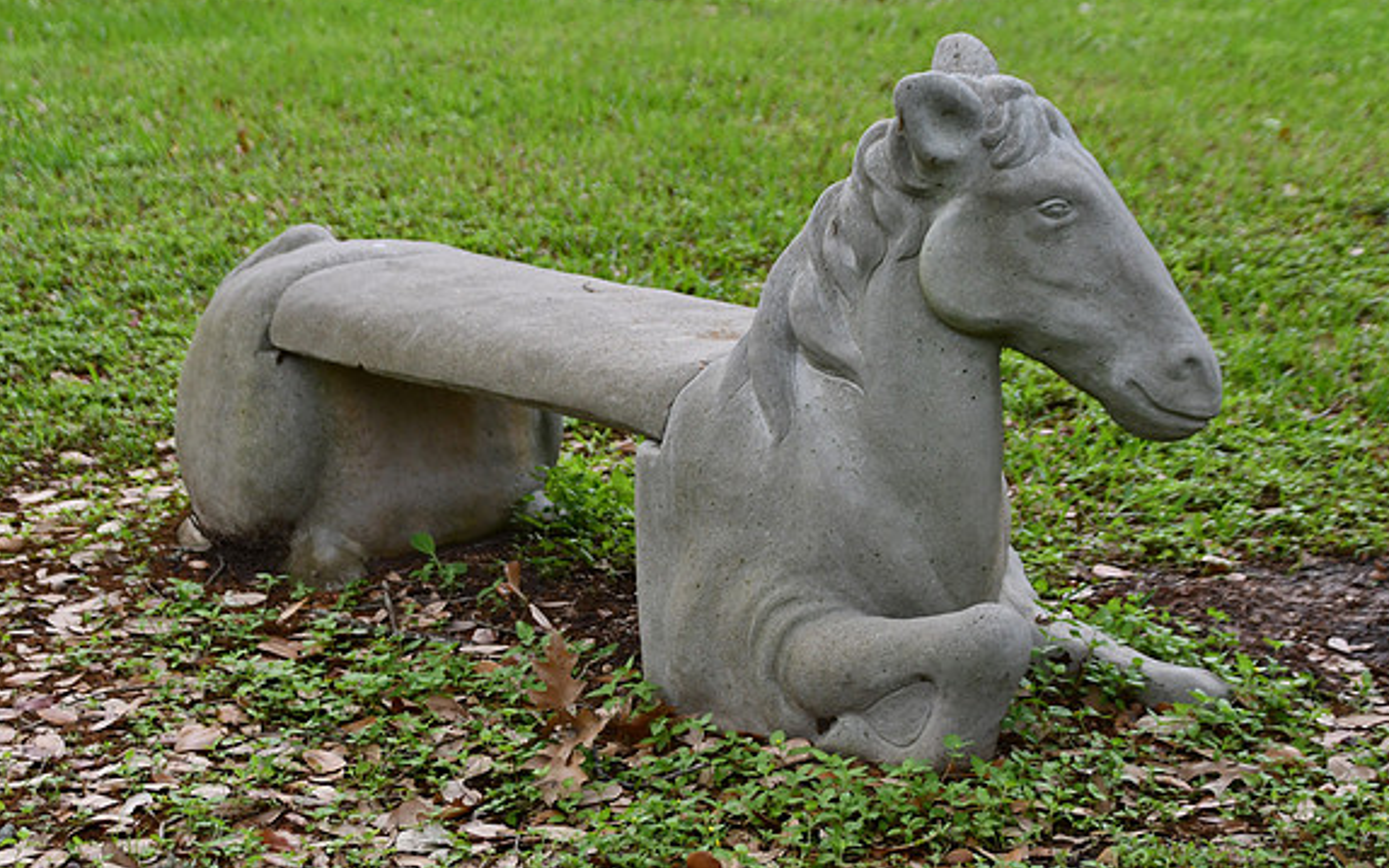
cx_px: 694
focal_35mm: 103
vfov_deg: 12.7
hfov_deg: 20.2
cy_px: 412
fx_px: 3900
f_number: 4.8
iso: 720
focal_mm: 50
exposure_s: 1/250
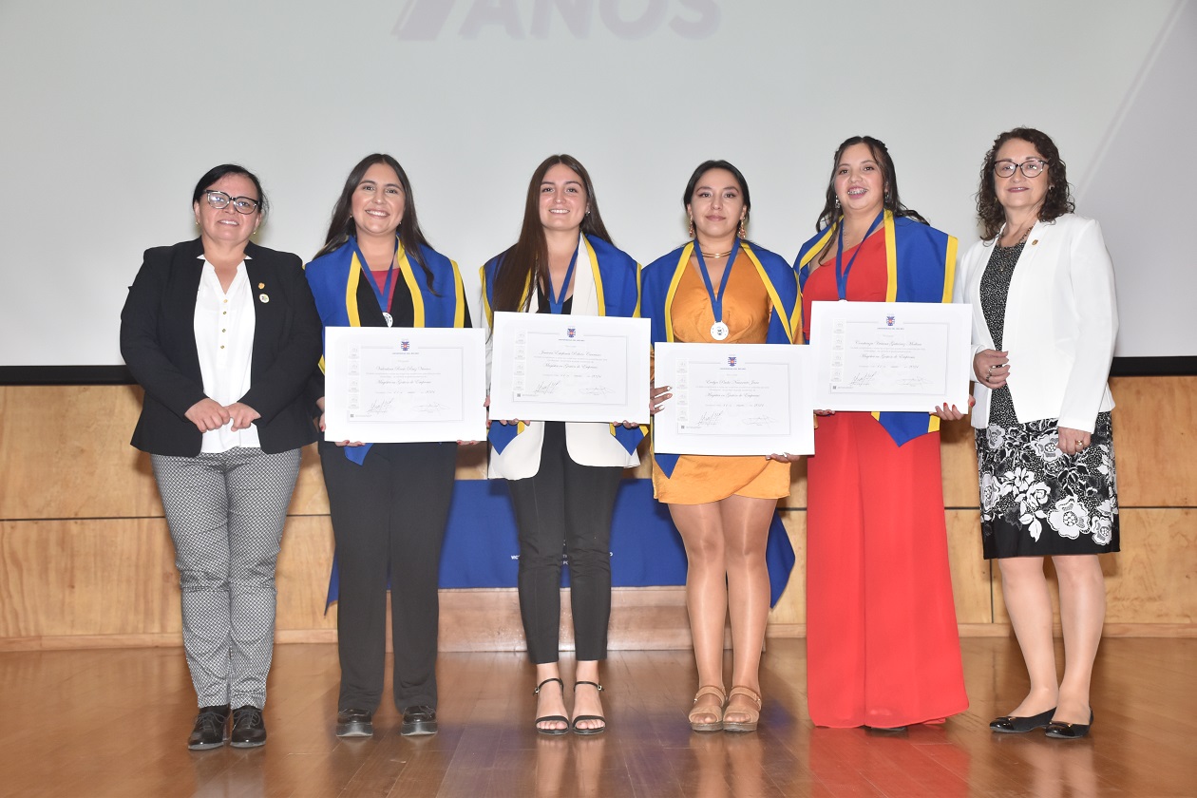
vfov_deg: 26.5
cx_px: 598
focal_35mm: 51
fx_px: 1696
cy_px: 399
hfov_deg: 38.9
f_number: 4.2
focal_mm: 34
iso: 800
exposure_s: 1/200
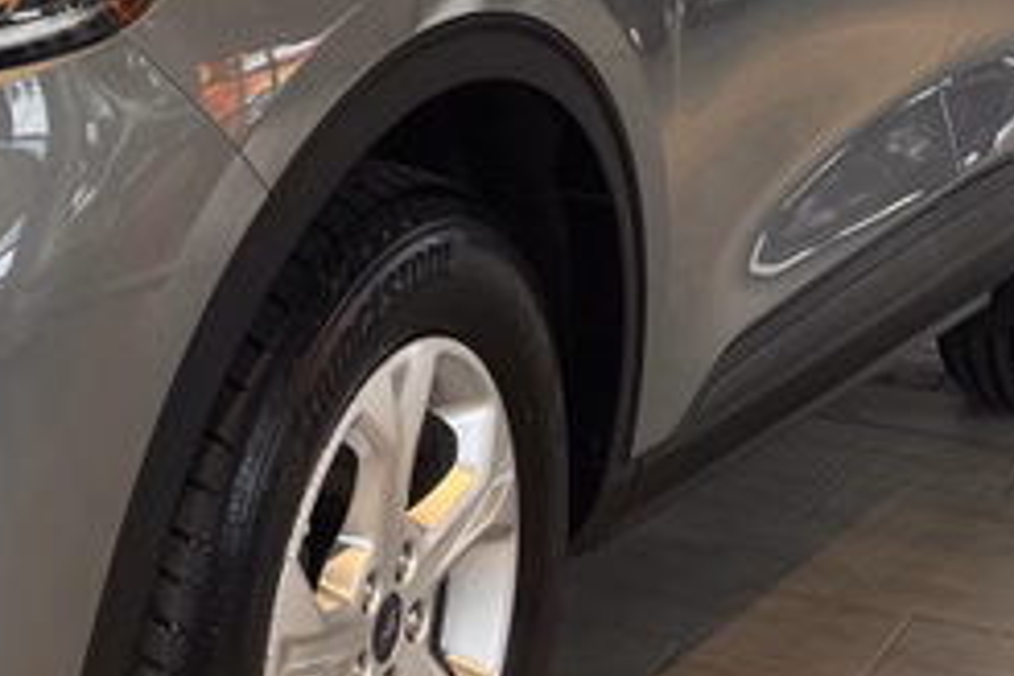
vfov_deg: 15.3
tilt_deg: -7.8
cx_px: -210
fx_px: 2478
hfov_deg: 21.4
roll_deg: -1.8
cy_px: 12
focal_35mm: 88
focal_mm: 5.1
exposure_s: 1/100
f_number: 1.6
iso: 80
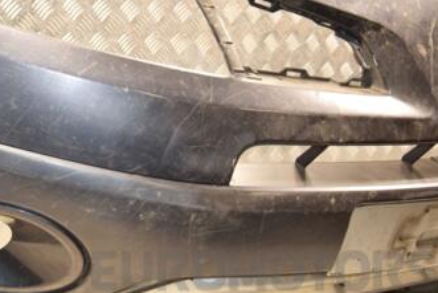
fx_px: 827
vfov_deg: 20.0
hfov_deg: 28.8
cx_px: 66
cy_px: 94
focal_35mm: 68
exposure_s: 1/125
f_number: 5
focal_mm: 25
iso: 800
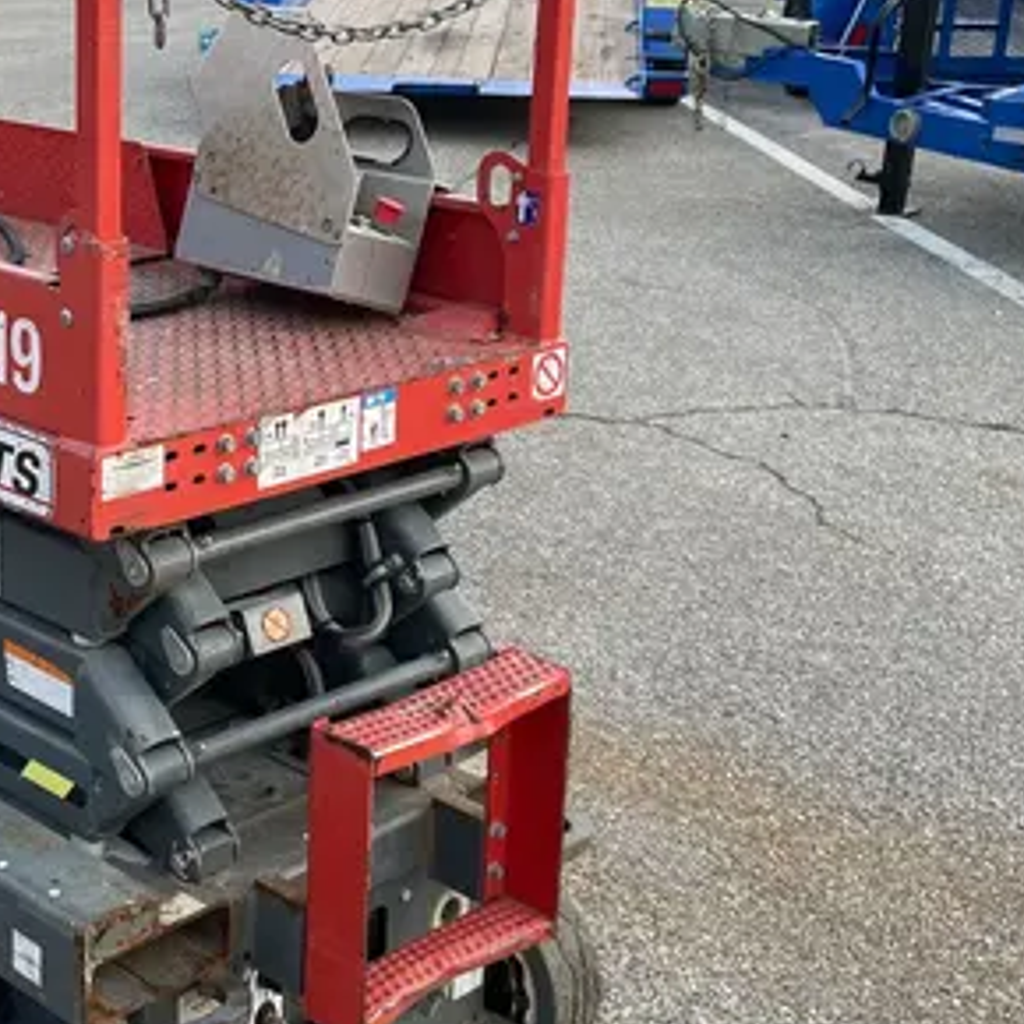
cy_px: 351
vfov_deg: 29.4
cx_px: 127
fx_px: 1941
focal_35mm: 58
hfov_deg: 28.5
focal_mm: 4.2
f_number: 1.6
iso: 32
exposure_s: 1/326
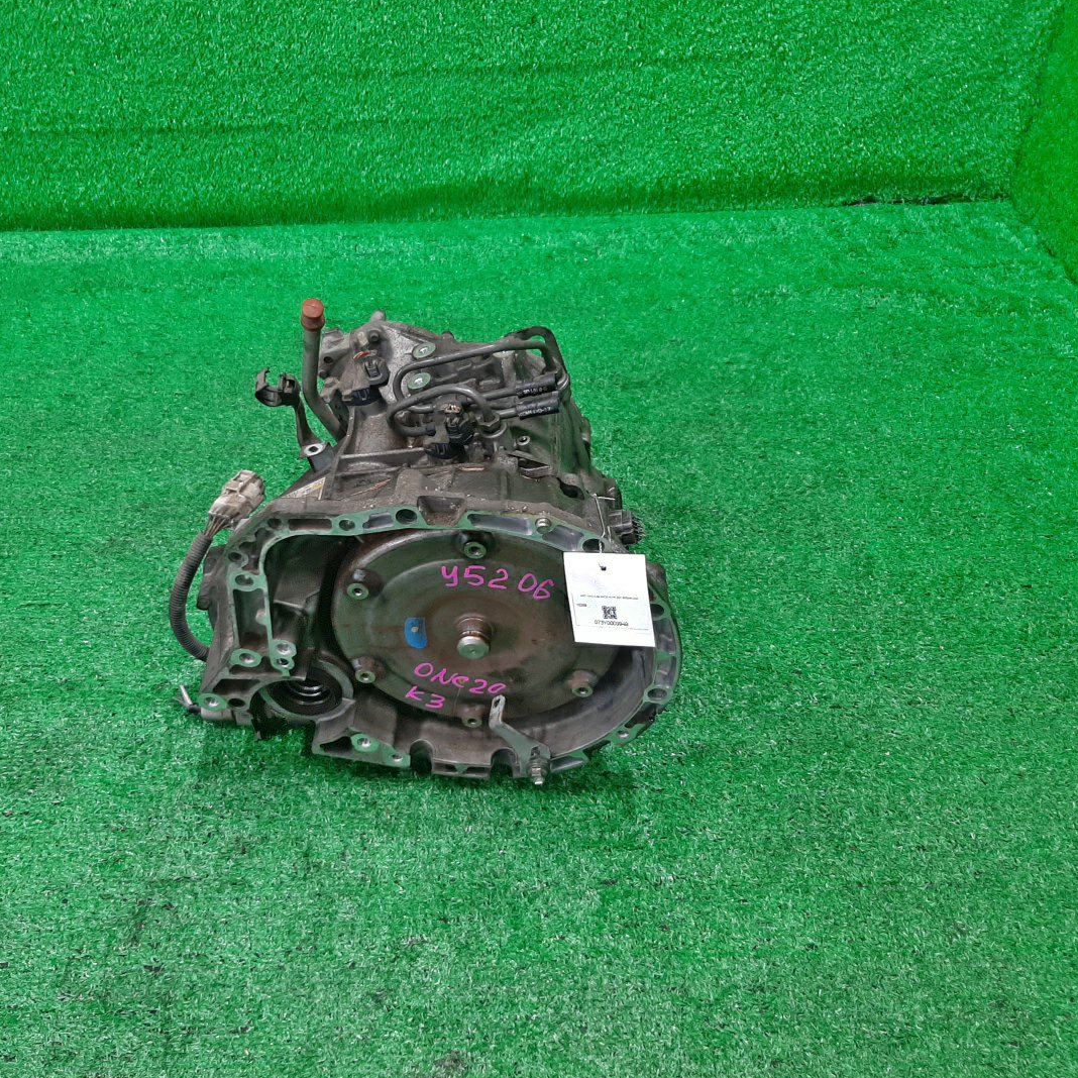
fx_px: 1092
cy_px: 539
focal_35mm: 31
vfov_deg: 52.5
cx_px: 435
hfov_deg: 52.2
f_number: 1.7
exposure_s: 1/50
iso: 111
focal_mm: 3.93
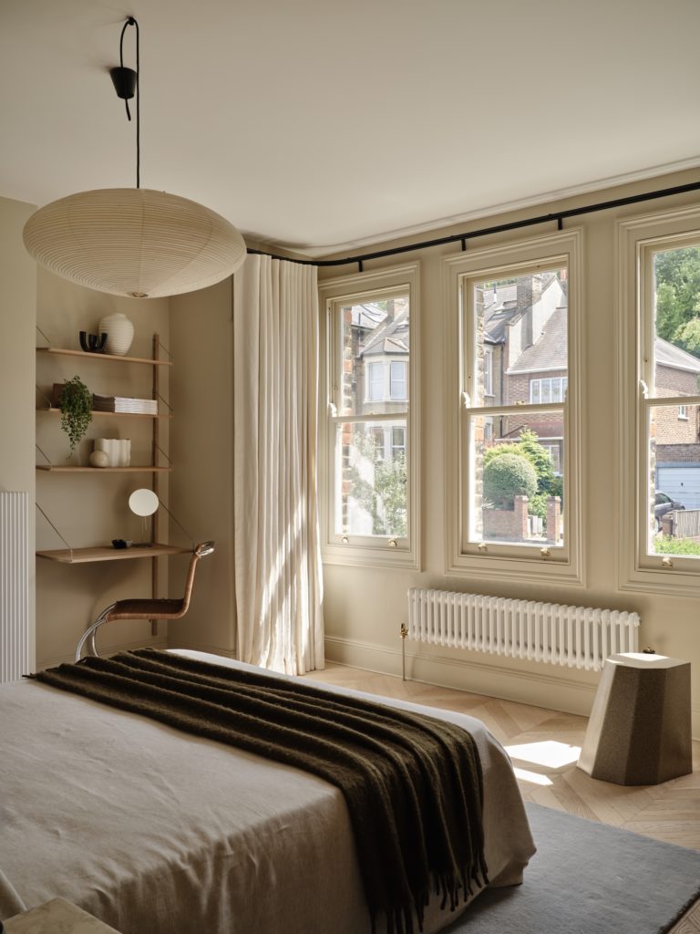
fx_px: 809
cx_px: 350
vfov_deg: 60.0
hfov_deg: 46.8
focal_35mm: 30
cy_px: 467
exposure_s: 1/13
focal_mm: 38.2
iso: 400
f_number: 13
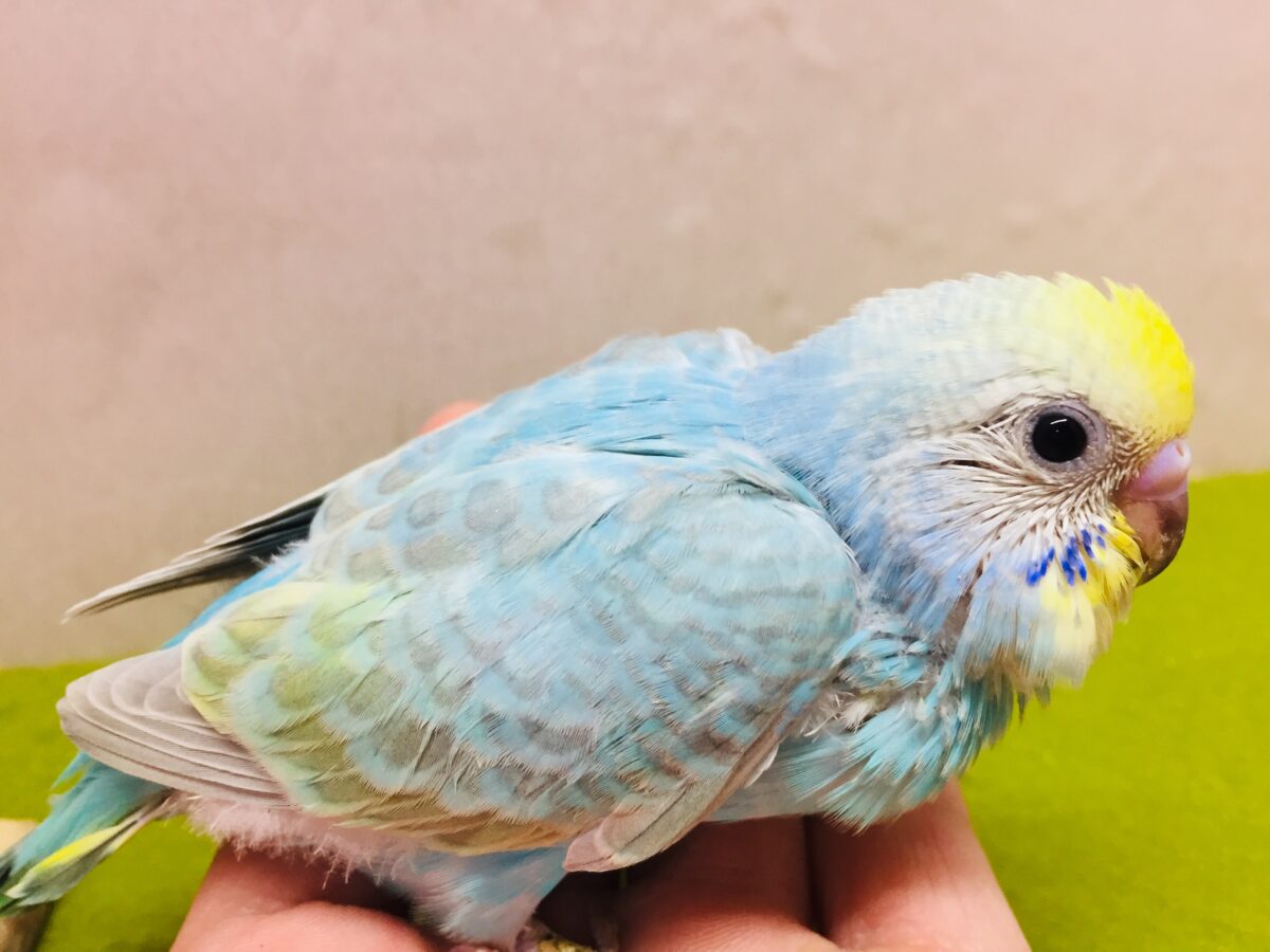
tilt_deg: -23.8
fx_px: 1064
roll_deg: +3.1
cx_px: 635
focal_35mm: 29
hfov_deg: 61.7
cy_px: 476
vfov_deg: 48.2
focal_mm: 4.15
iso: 40
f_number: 2.2
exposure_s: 1/30
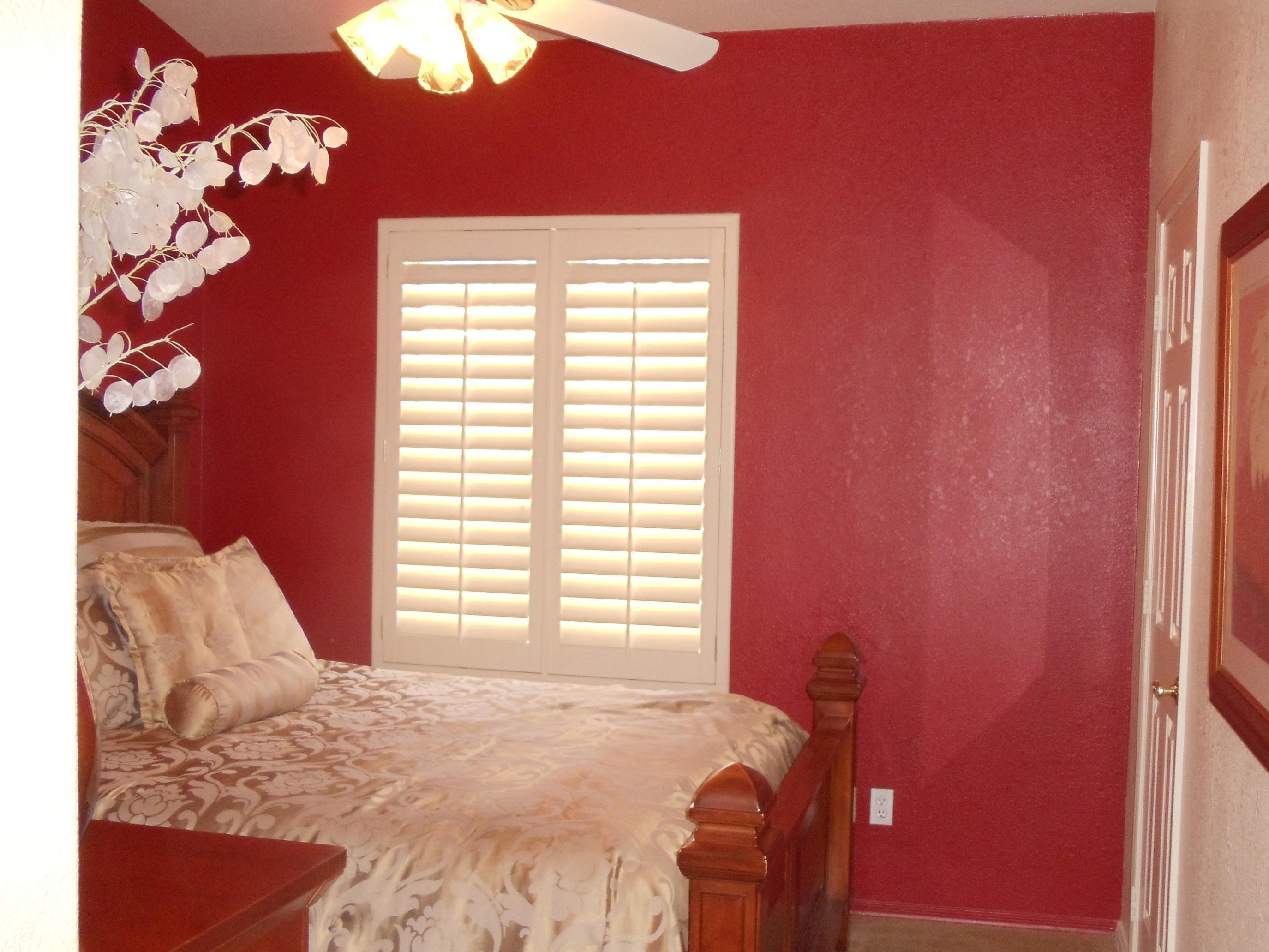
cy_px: 511
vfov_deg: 30.3
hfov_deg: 39.6
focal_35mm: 48
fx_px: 1760
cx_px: 691
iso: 400
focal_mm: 6
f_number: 3.5
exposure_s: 1/30
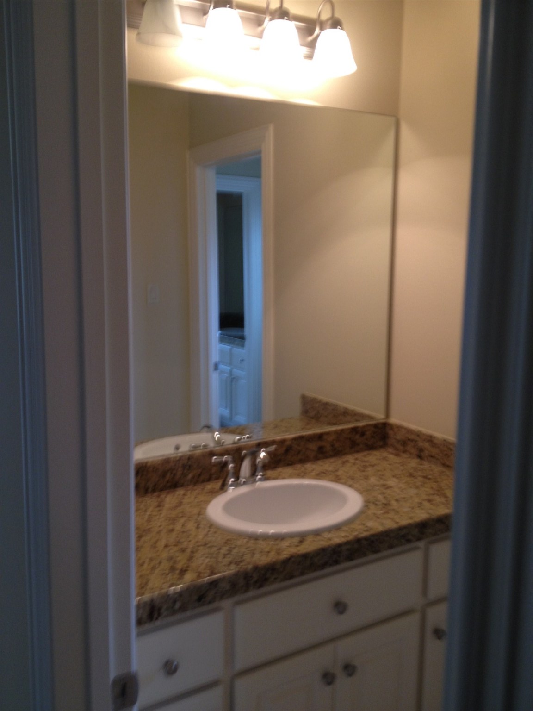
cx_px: 266
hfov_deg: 40.7
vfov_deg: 52.6
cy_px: 356
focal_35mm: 35
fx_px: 719
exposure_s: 1/24
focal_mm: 4.28
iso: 50
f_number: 2.4
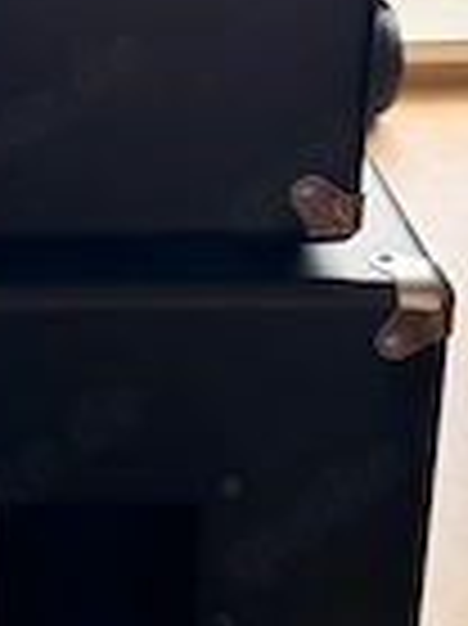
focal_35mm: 69
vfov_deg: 27.9
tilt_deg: -21.7
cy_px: 180
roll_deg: -0.1
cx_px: 108
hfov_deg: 21.1
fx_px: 1246
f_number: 1.78
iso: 200
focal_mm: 6.76
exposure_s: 1/117
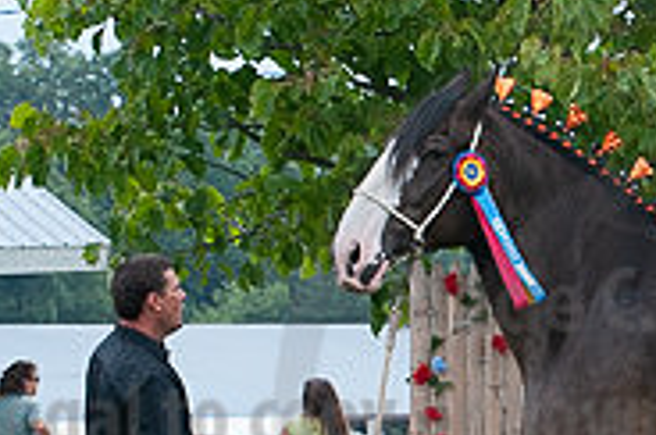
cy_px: 412
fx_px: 5785
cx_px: 713
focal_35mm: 318
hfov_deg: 6.5
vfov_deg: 4.3
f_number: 5.6
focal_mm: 116
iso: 1800
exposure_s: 1/1000
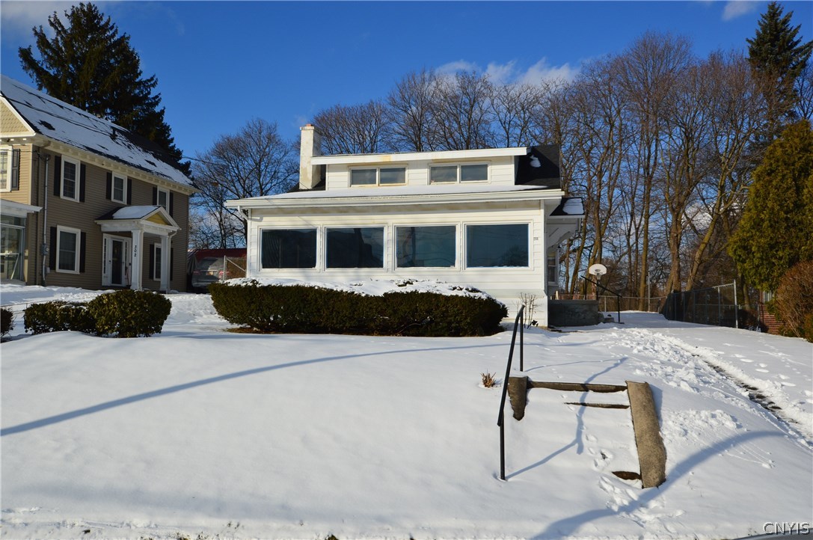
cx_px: 406
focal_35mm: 30
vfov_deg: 43.5
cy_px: 270
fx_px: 677
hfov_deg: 62.0
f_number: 11
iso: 180
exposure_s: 1/500
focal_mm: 20
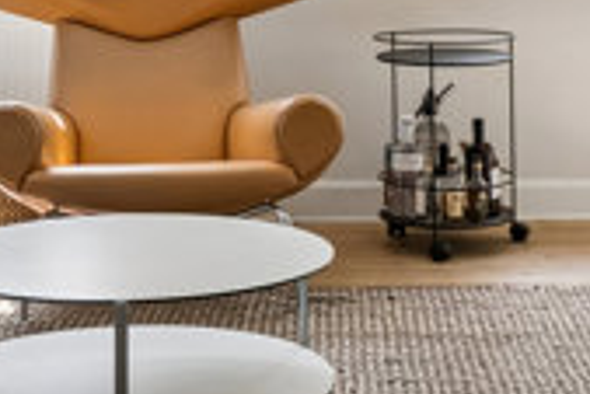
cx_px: 293
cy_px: -99
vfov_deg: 12.5
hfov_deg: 19.2
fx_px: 1745
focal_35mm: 106
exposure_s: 1/25
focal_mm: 15
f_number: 8
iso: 200
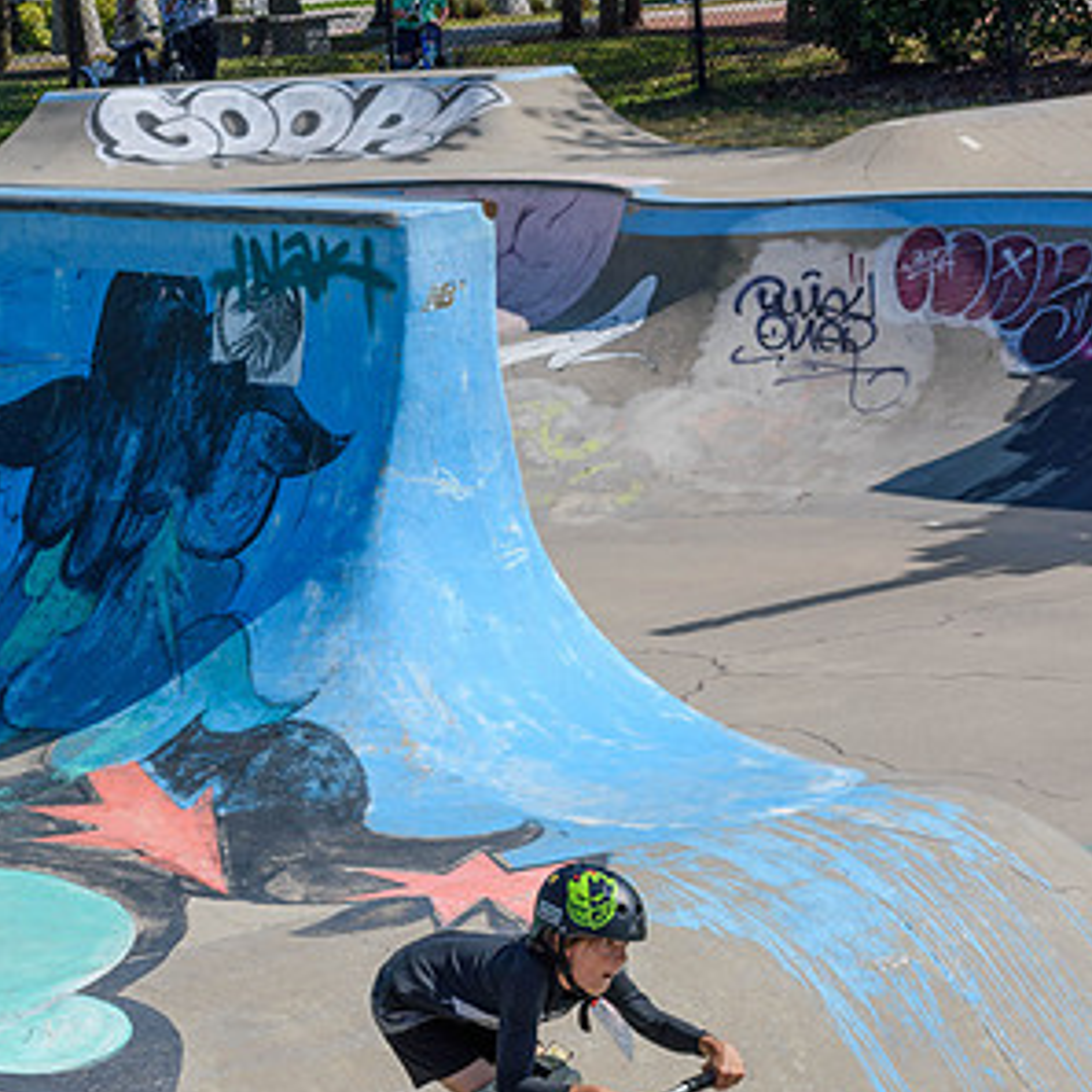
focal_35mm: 135
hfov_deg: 12.9
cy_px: 728
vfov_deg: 12.9
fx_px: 4818
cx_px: 544
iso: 200
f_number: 8
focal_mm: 70
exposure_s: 1/1000
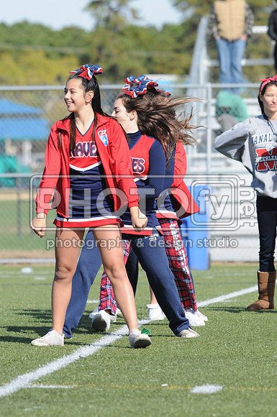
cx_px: 138
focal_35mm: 450
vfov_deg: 4.6
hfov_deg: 3.0
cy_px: 208
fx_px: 5209
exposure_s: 1/500
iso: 200
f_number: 7.1
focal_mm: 300
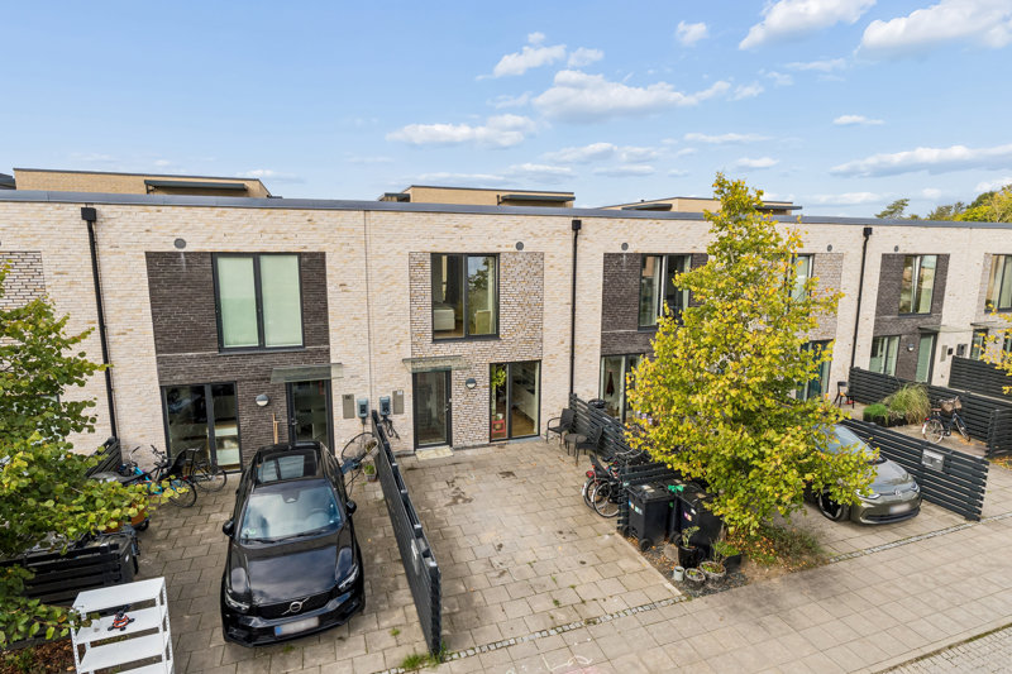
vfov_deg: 63.2
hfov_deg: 85.4
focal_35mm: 20
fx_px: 548
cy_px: 337
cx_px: 506
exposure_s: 1/250
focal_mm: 13
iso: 250
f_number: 8
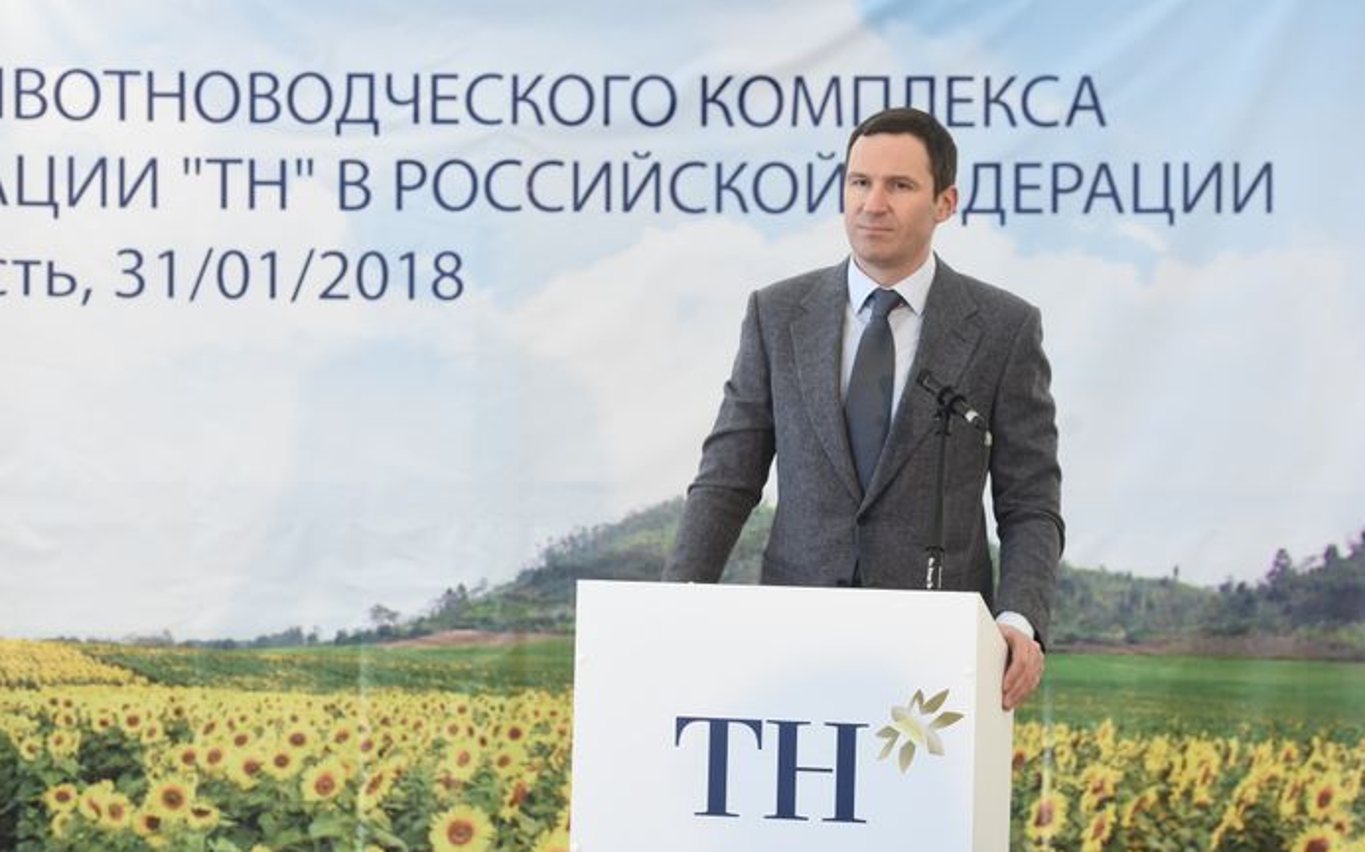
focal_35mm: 101
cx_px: 688
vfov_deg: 12.9
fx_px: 3756
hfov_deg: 20.6
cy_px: 420
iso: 1600
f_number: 4.5
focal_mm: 98
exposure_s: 1/320
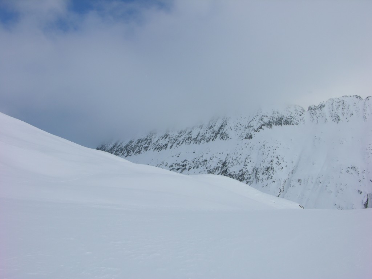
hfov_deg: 52.6
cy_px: 140
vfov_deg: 40.7
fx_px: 376
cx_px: 186
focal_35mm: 35
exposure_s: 1/230
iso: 50
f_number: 7.1
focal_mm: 8.9
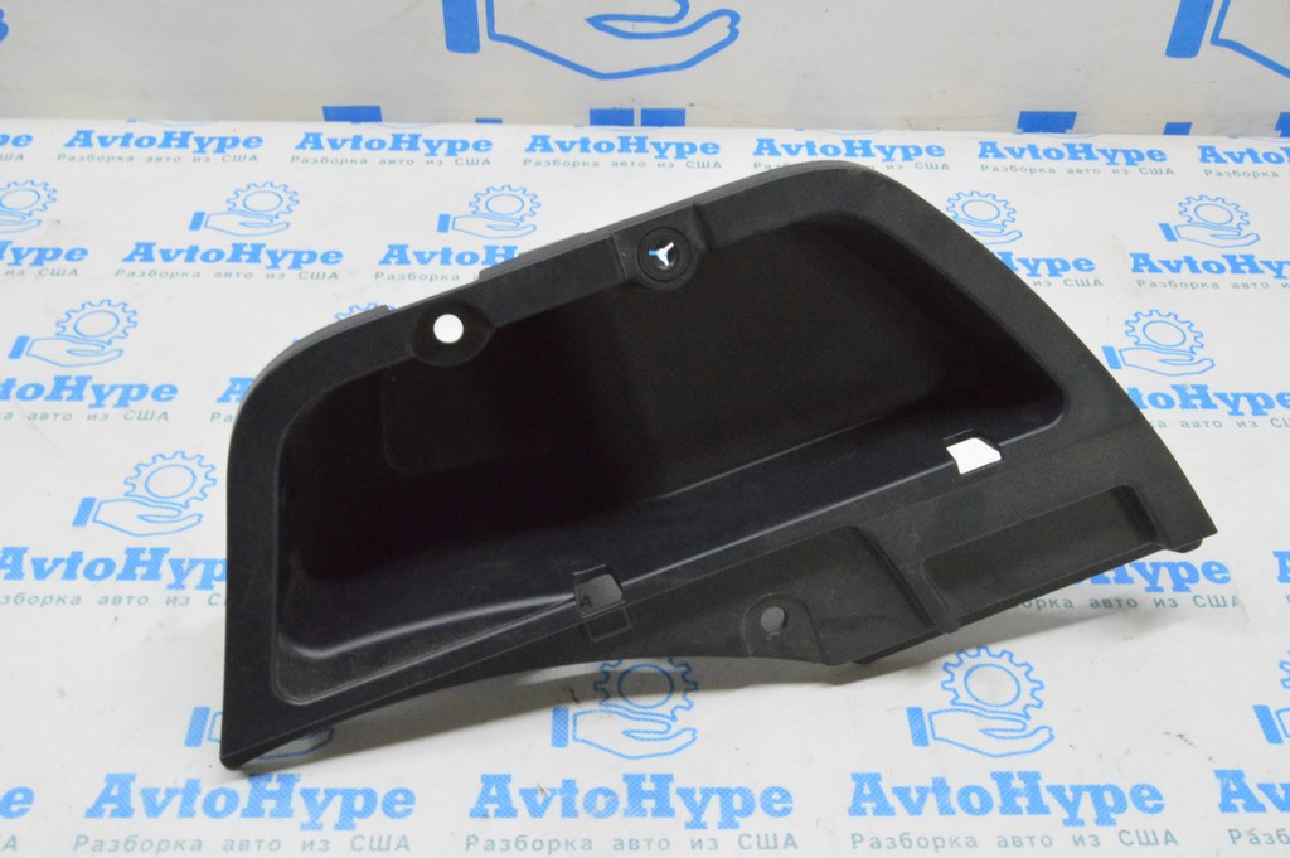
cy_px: 429
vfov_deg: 34.2
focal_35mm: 39
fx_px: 1396
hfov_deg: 49.6
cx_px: 645
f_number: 20
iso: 6400
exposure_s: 1/15
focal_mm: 26
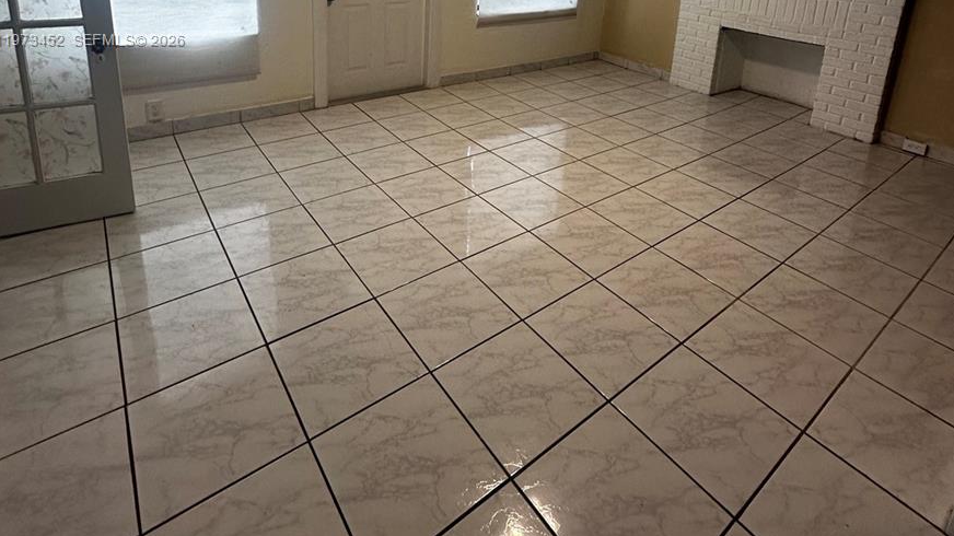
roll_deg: -2.6
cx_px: 474
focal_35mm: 21
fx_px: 531
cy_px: 42
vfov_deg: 47.4
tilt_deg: -12.0
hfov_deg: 83.9
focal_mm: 2.22
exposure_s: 1/120
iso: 200
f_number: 2.2
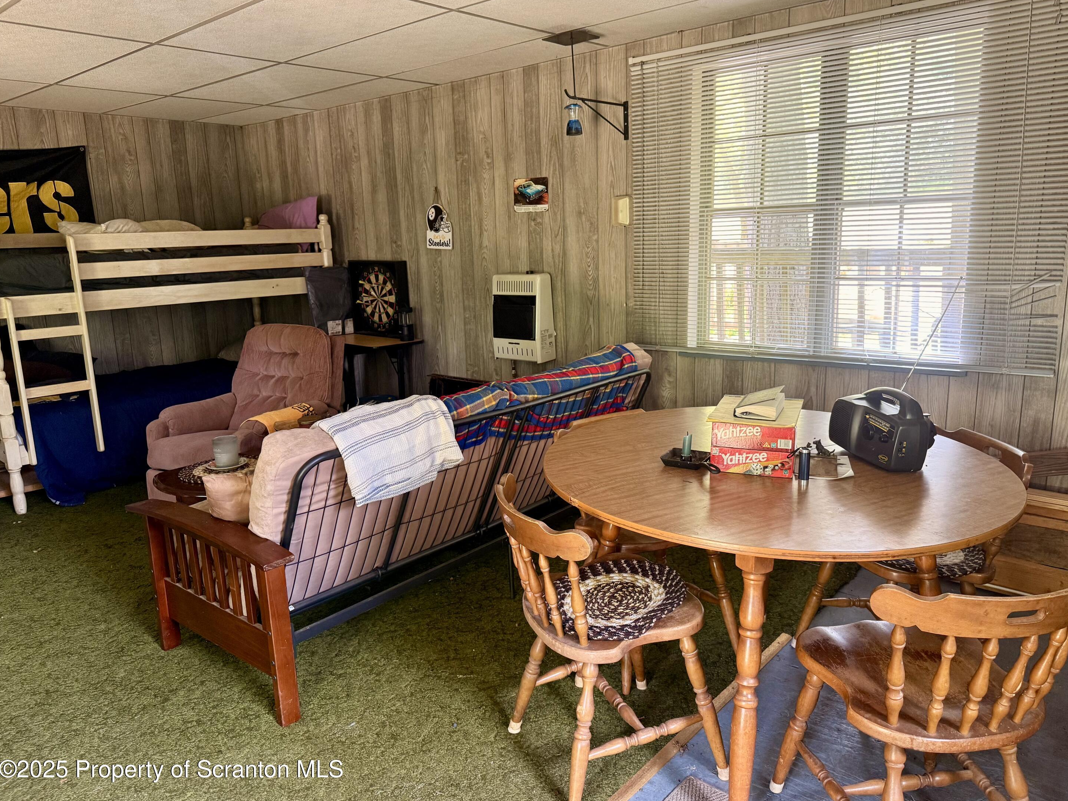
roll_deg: +2.2
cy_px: 390
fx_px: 771
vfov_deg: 54.9
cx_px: 553
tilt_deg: -10.6
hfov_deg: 69.4
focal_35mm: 25
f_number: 1.78
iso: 250
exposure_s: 1/60
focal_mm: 6.76
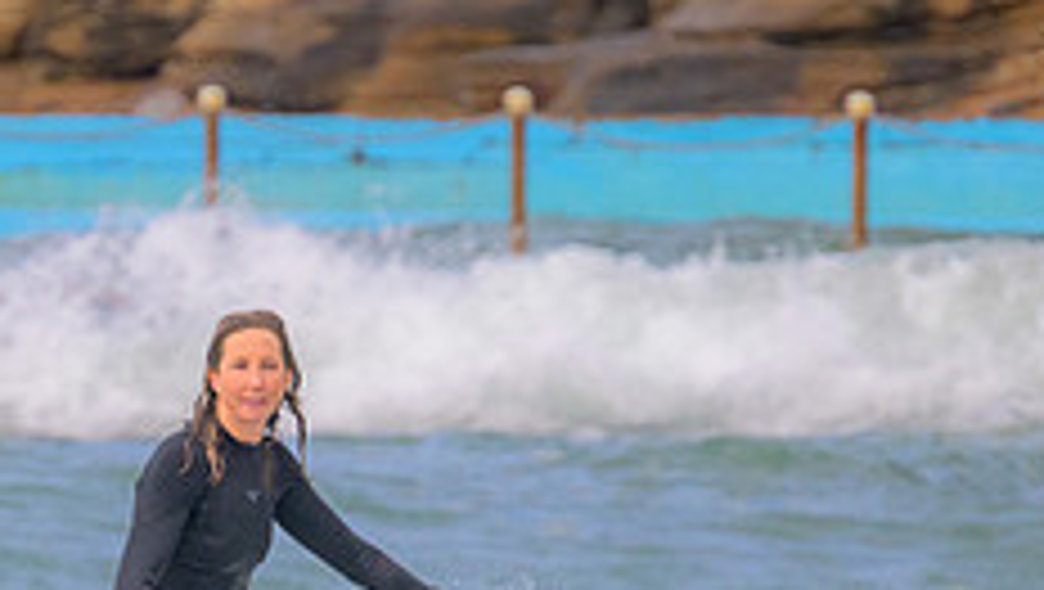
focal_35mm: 1726
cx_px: 360
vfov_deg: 0.7
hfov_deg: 1.3
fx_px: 47824
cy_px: 750
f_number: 11
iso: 1600
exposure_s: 1/1250
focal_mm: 660
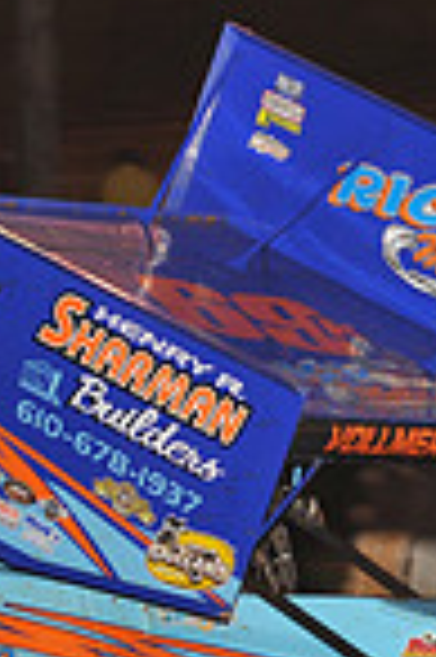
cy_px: 580
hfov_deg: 3.1
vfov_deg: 4.6
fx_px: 8103
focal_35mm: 445
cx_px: 256
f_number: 6.3
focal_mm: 112
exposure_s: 1/320
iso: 800
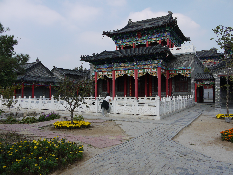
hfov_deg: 63.4
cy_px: 88
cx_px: 116
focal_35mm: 28
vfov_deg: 49.7
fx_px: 188
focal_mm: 14
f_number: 8
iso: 100
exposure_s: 1/320
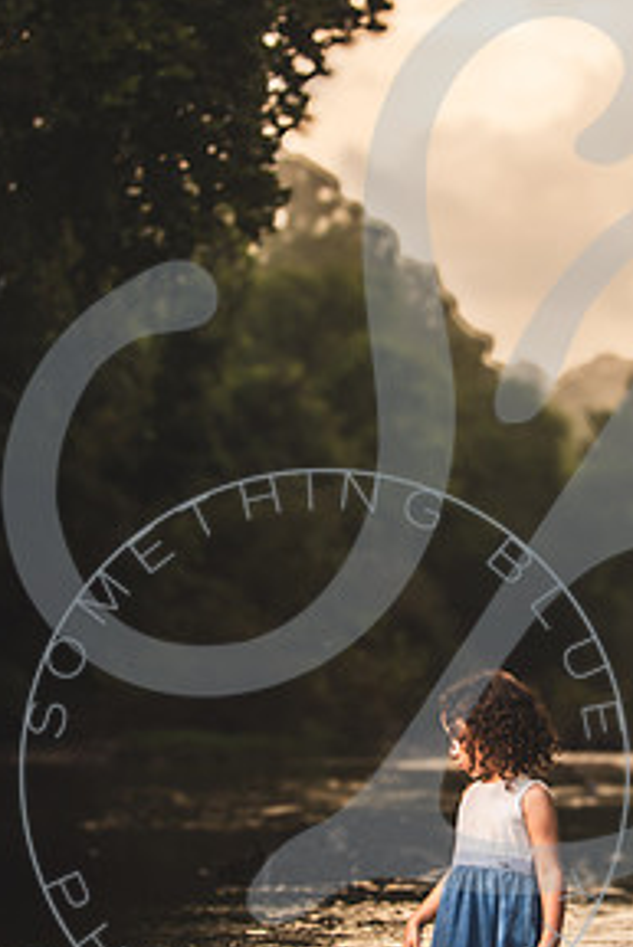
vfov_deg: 18.7
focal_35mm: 109
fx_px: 2871
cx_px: 472
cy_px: 524
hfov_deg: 12.5
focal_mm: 70
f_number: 2.8
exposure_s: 1/400
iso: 100
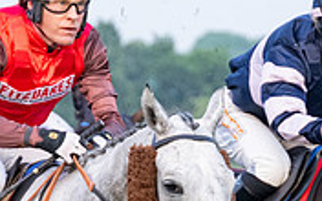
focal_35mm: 461
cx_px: 133
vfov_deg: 2.8
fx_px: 4046
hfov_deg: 4.6
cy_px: 223
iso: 1250
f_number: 4
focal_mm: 98
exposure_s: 1/1600
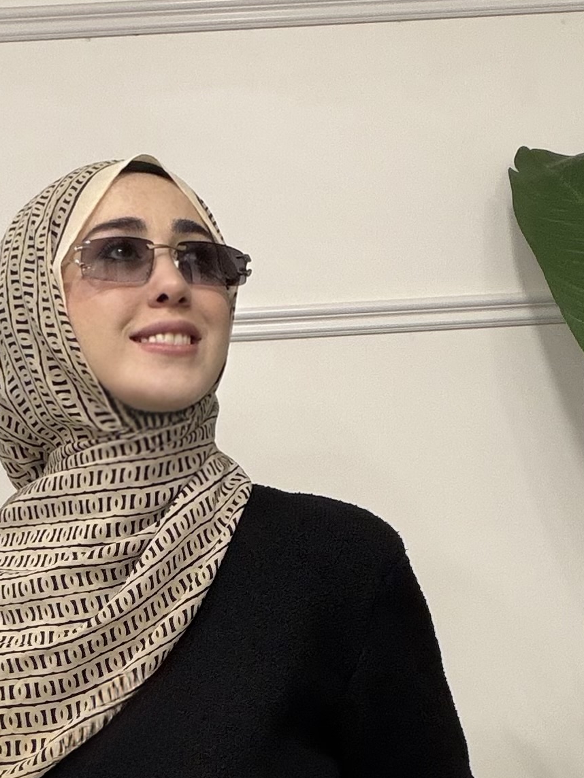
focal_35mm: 81
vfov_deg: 23.6
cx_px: 227
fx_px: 1822
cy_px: 656
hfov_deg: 18.2
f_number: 1.9
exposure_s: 1/50
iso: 100
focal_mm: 2.71
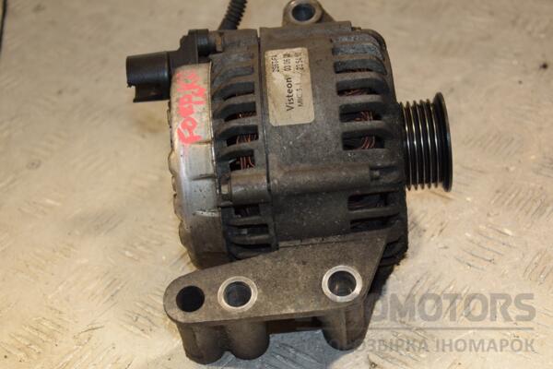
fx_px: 1152
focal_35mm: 75
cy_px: 184
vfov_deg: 18.2
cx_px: 276
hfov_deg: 27.0
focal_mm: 50
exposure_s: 1/200
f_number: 5.6
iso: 800
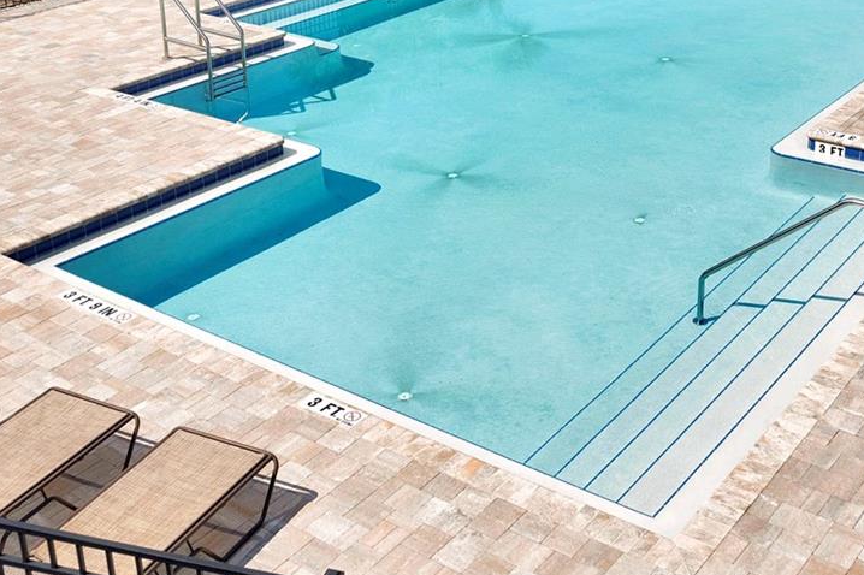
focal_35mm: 49
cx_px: 570
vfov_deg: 26.6
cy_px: 60
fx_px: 1175
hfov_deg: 39.9
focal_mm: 8.38
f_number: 2.8
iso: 110
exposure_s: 1/3200
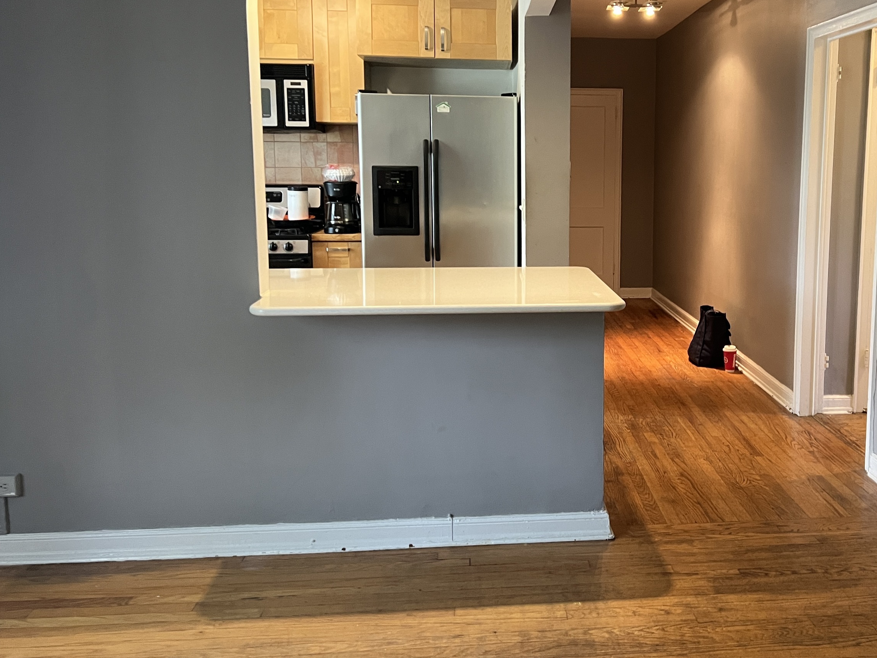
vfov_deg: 40.5
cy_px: 259
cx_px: 582
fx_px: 887
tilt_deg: -7.0
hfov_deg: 51.7
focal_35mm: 35
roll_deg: +0.1
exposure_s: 1/40
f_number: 1.5
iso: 400
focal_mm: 5.7
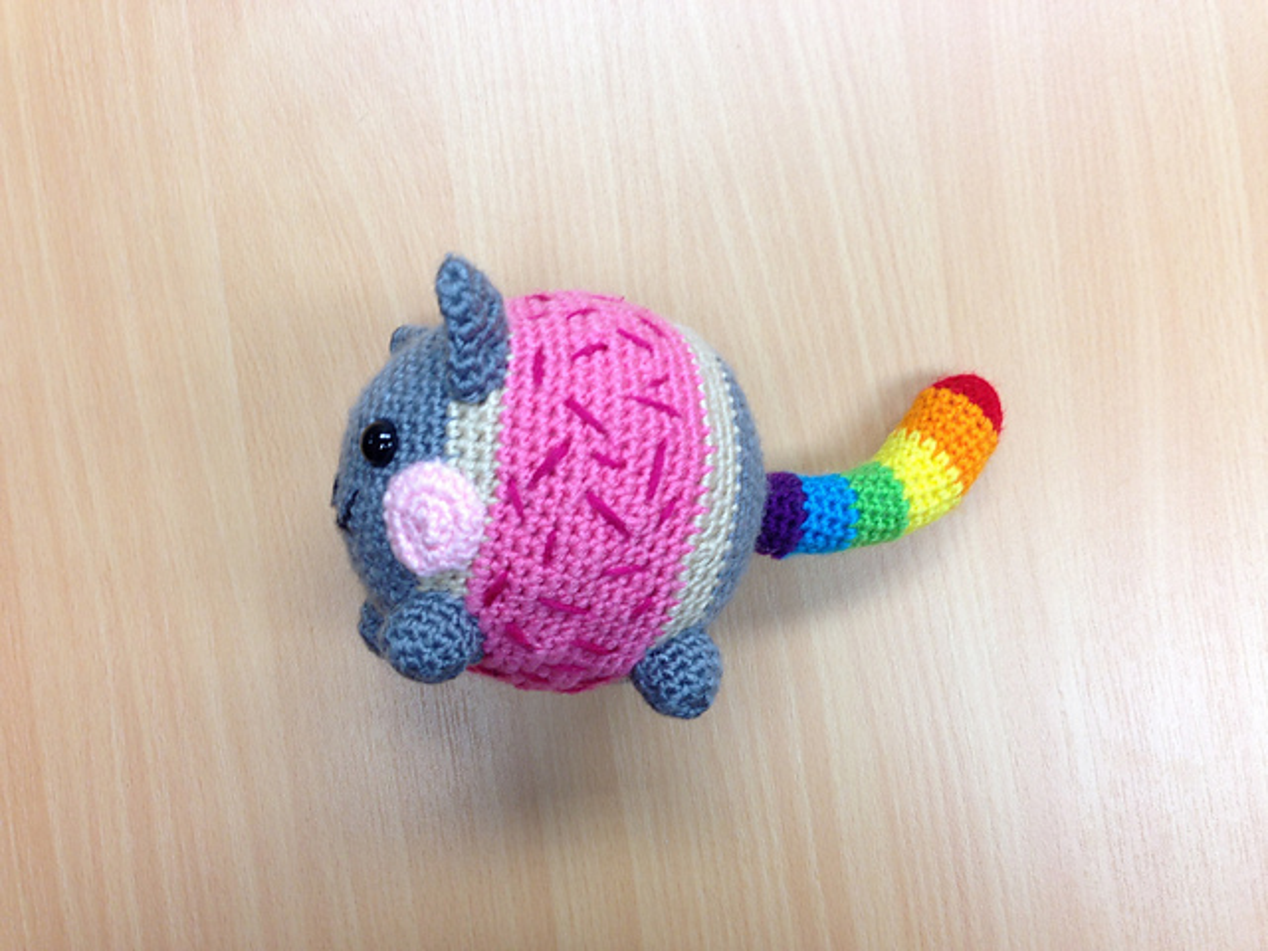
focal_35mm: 33
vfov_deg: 42.9
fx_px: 1209
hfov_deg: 55.4
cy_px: 476
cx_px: 634
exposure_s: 1/20
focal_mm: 4.12
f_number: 2.4
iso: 50
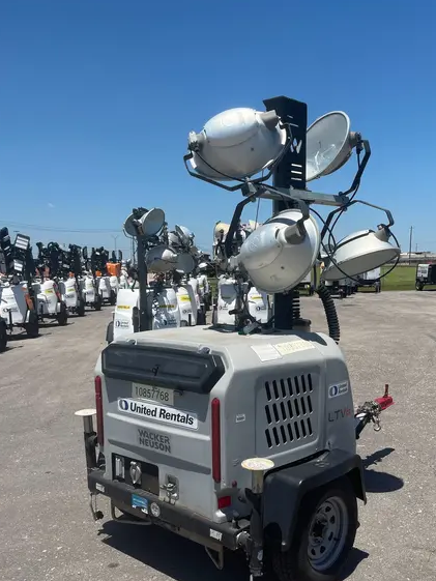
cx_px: 253
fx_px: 571
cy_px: 358
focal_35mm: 34
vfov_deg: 53.4
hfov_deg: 41.7
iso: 50
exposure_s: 1/3745
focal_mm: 5.1
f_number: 1.6
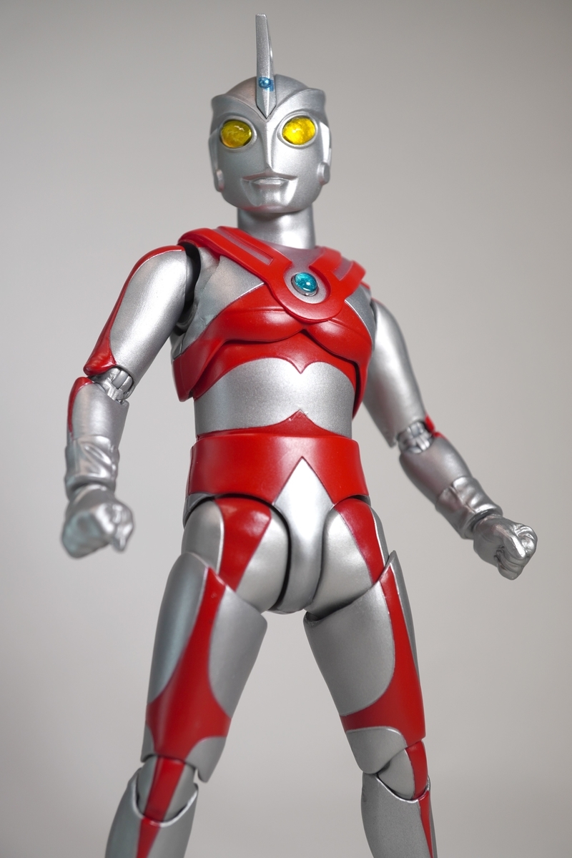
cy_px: 429
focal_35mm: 45
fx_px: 1072
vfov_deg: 43.6
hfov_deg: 29.9
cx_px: 286
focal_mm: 30
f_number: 5.6
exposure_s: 1/125
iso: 100
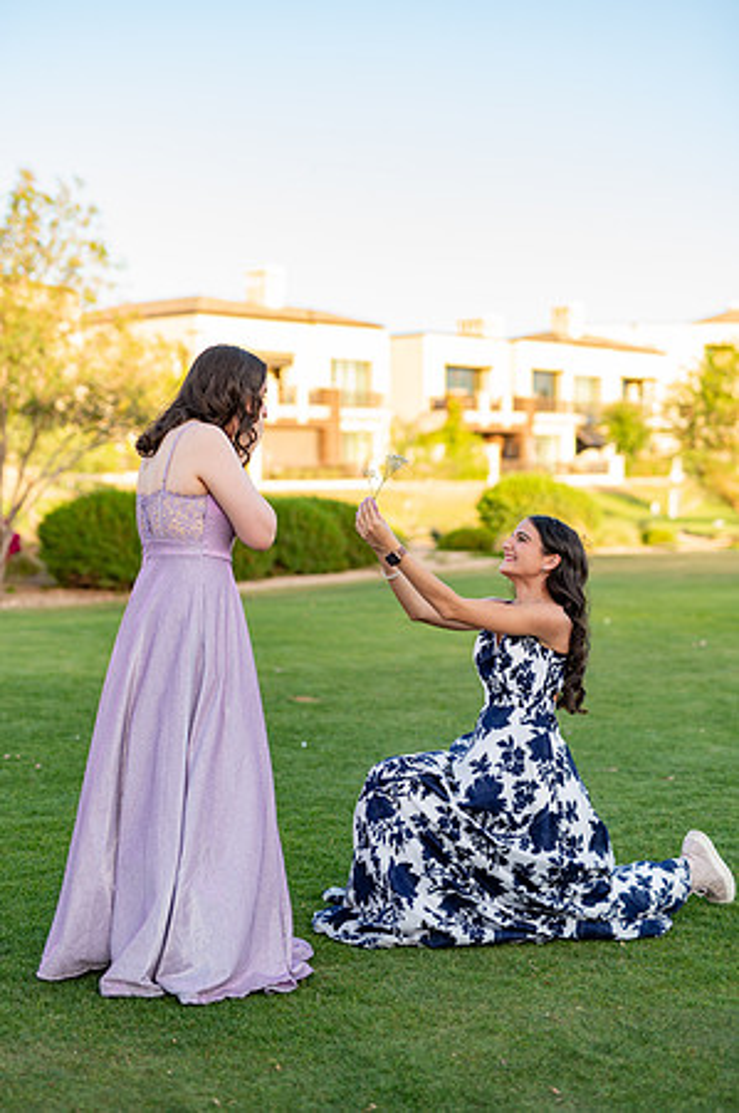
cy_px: 556
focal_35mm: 50
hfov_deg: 26.9
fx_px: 1543
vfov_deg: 39.6
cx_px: 370
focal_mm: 50
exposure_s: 1/640
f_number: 2
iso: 100
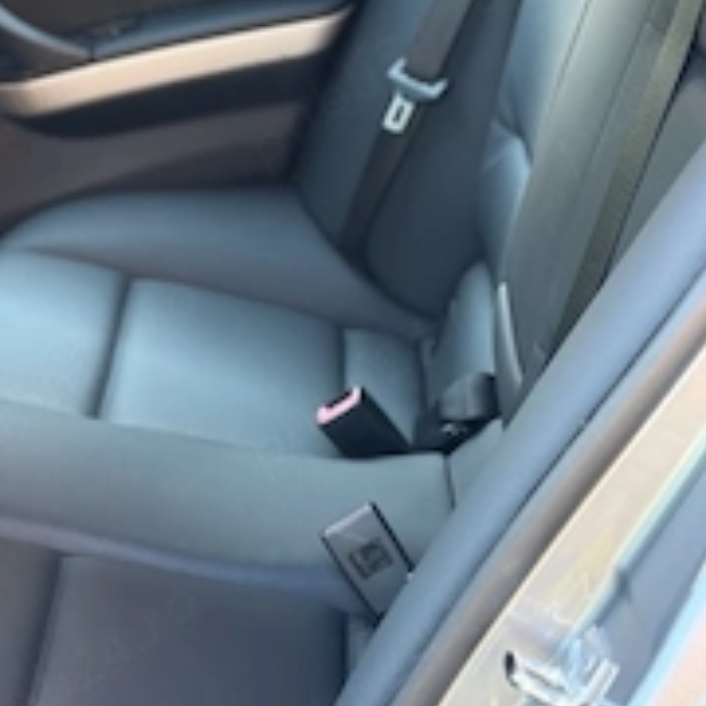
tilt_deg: -19.2
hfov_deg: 16.9
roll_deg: +8.3
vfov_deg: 17.0
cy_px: 424
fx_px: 2354
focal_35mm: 102
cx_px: 149
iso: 80
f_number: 1.6
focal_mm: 5.96
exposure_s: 1/60
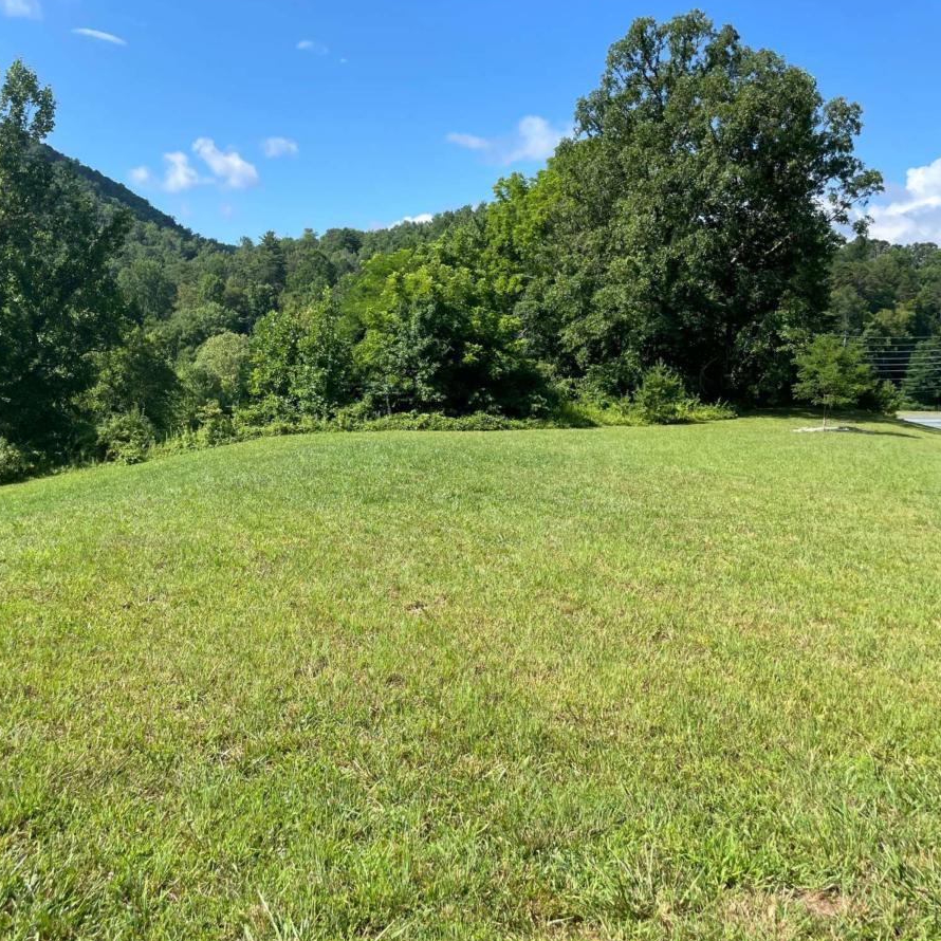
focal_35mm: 31
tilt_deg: -6.1
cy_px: 467
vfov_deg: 52.5
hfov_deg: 52.0
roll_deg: -1.2
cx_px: 358
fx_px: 953
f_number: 1.6
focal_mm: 4.2
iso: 50
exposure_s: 1/2882
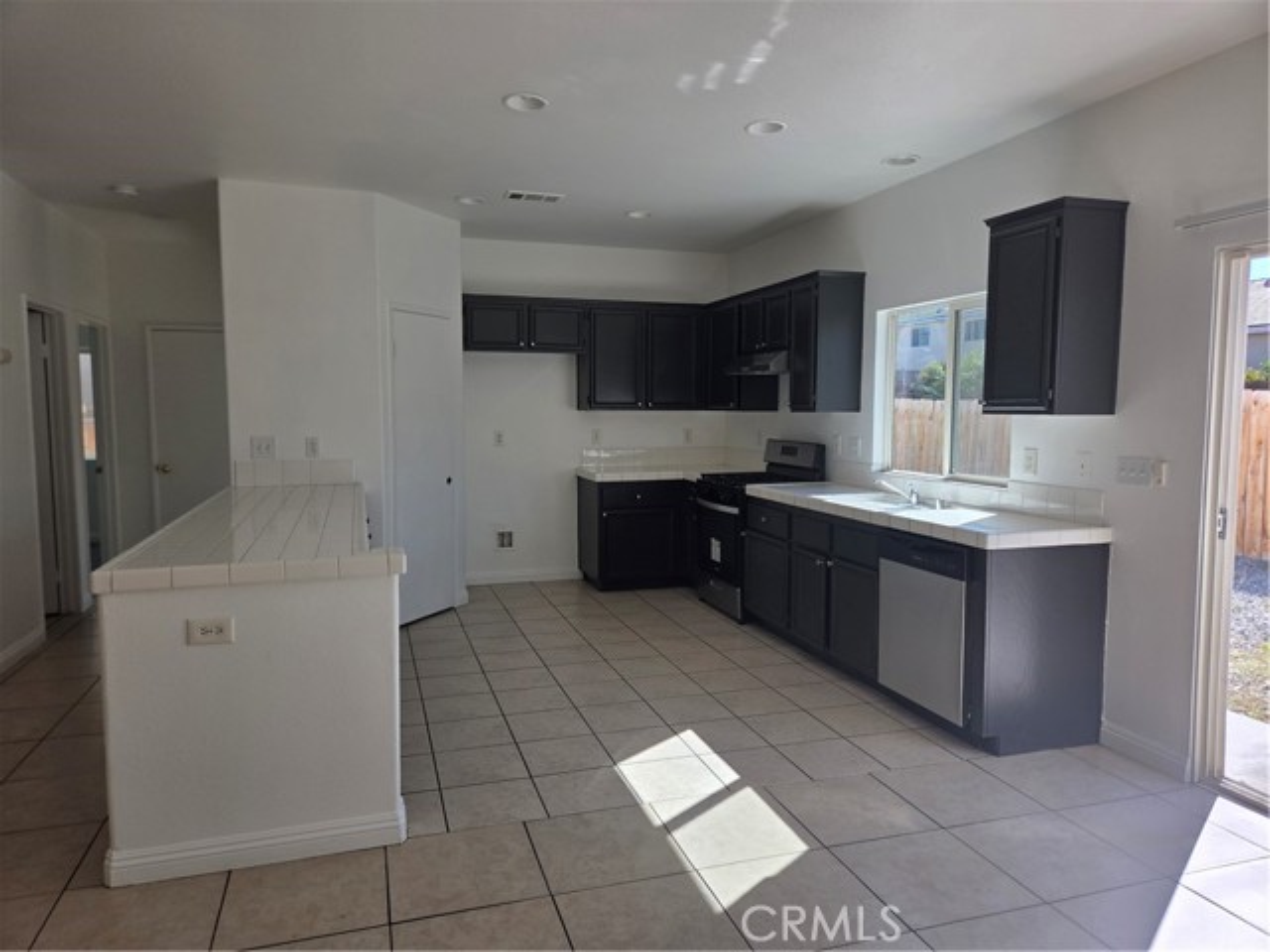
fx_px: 844
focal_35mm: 23
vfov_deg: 58.9
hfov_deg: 73.9
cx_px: 635
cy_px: 476
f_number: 1.8
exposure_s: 1/1449
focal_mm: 5.4
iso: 80
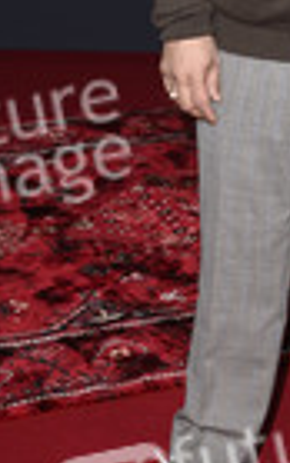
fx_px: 1630
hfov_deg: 10.1
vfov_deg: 15.9
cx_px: 323
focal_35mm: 129
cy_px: -7
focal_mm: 44
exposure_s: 1/250
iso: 800
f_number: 5.6
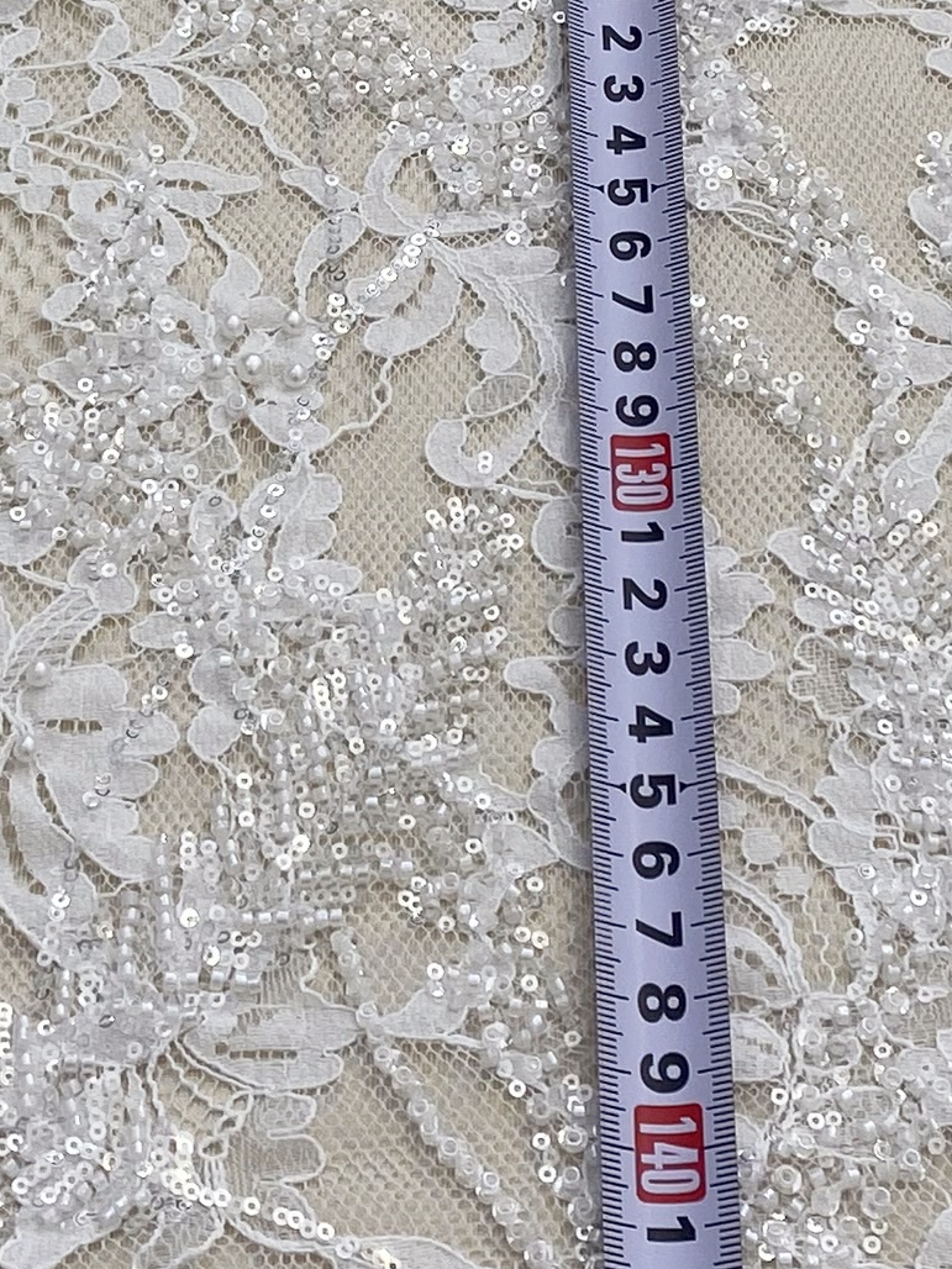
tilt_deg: -50.1
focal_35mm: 102
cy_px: -139
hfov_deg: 14.5
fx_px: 3740
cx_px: 389
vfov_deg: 18.5
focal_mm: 4.25
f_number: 1.8
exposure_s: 1/169
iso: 32
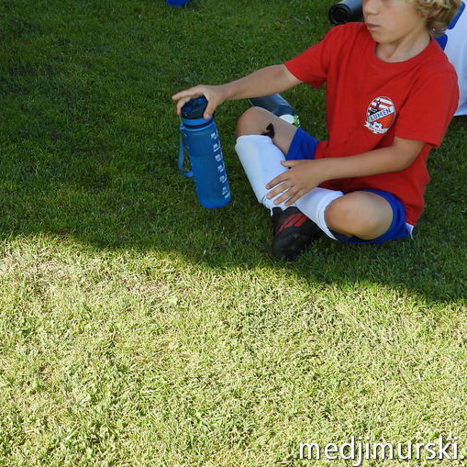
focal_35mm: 73
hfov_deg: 22.3
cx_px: -50
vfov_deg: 23.2
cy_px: 73
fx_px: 1114
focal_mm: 6.3
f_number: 3.2
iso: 100
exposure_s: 1/400
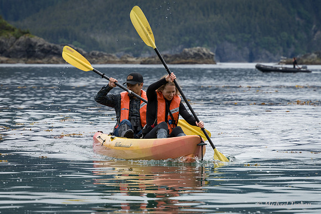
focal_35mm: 264
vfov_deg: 5.2
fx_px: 2358
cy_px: 139
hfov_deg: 7.8
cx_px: 124
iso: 200
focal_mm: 200
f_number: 8
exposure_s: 1/320
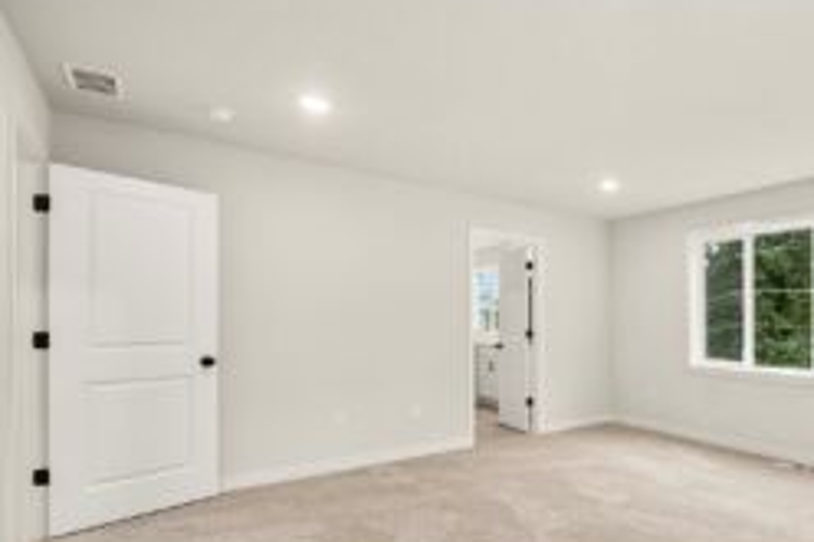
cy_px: 343
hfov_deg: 74.2
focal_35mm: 21
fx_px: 475
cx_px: 630
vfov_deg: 58.6
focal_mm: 13
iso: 125
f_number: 6.3
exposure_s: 1/60
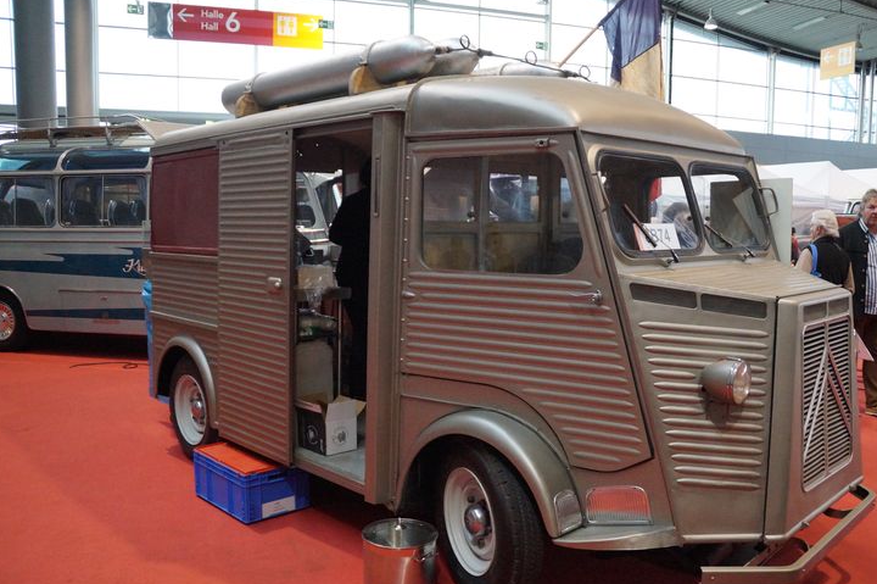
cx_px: 479
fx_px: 730
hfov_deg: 61.9
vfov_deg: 43.5
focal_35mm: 30
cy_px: 318
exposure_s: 1/160
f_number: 4
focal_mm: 18
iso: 3200
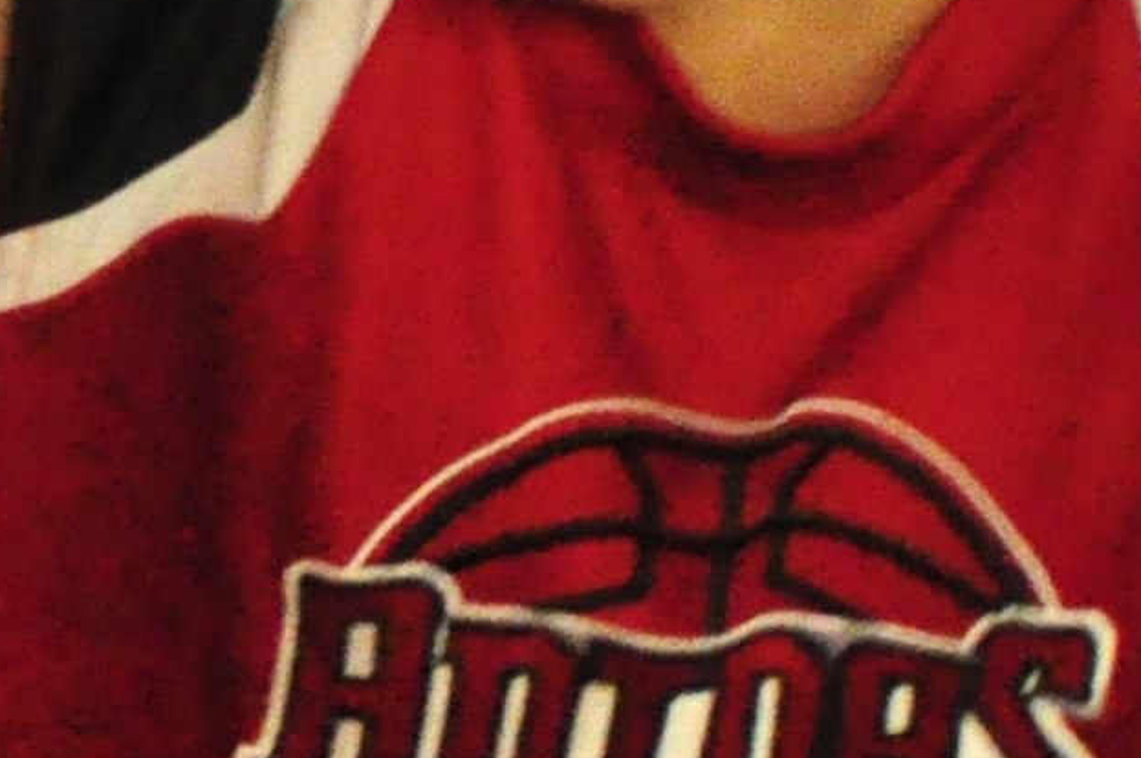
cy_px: 353
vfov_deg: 4.7
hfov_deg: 7.1
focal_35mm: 289
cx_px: 7
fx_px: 9150
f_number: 5
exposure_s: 1/60
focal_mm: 28
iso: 3200
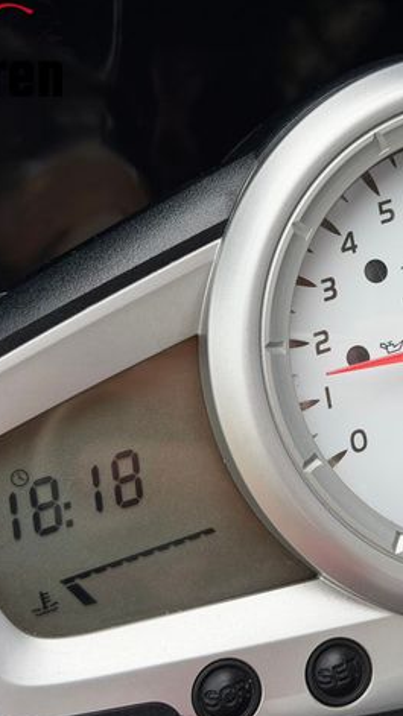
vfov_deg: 29.7
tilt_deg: -31.3
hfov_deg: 16.8
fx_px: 1349
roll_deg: -9.3
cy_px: 360
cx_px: 354
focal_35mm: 71
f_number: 1.78
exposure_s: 1/1100
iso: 64
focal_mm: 6.76
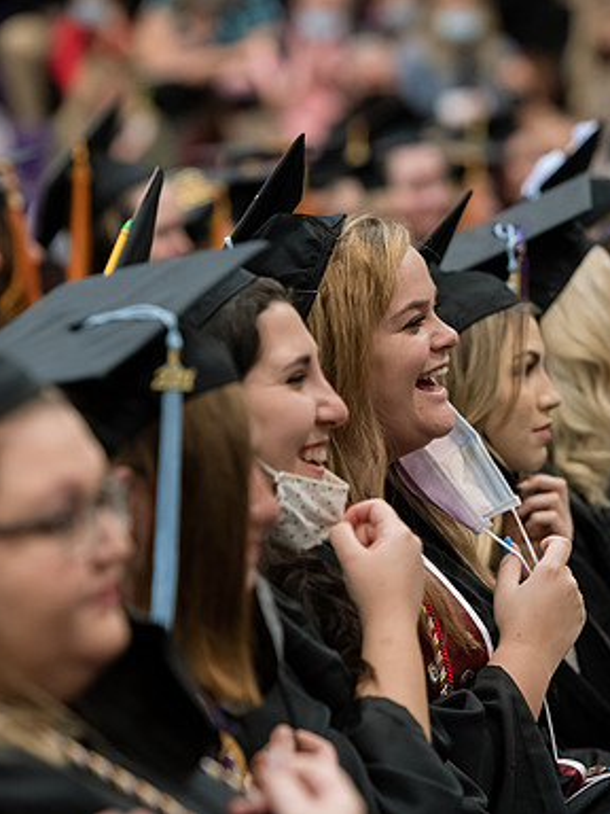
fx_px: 5287
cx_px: 411
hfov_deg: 6.6
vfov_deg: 8.8
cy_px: 406
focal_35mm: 225
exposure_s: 1/200
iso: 1250
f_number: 3.5
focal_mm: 155
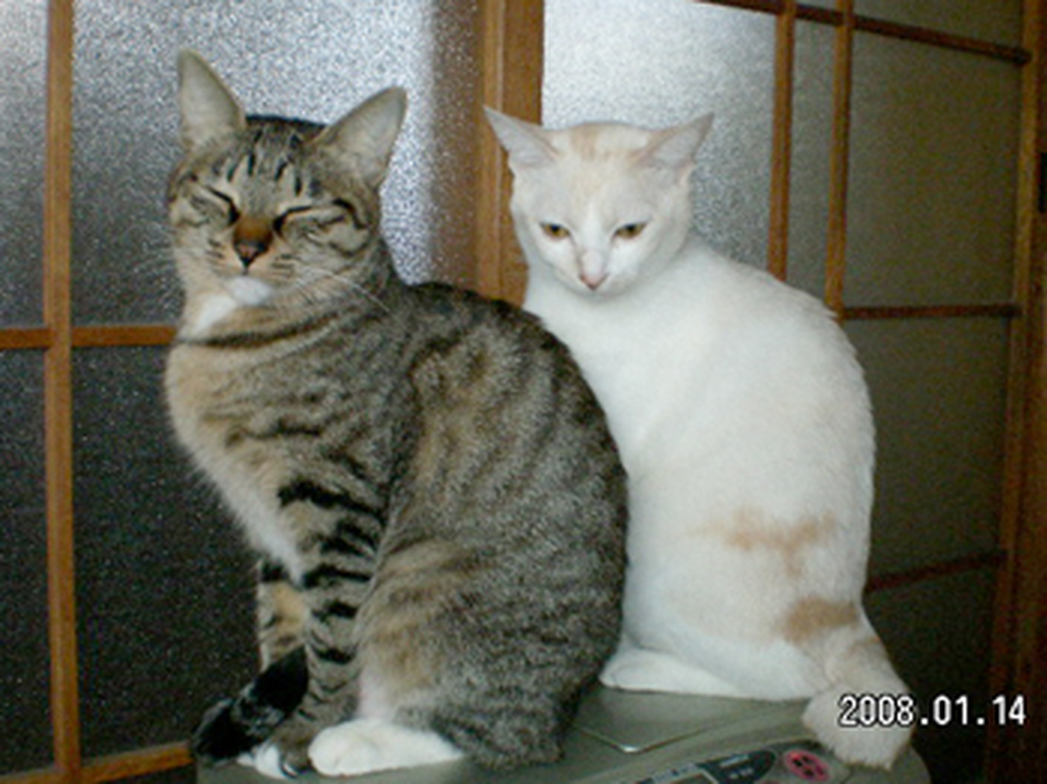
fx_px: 1149
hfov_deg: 49.0
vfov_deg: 37.7
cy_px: 392
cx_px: 524
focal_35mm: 38
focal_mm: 6.3
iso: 200
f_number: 4.6
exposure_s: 1/30
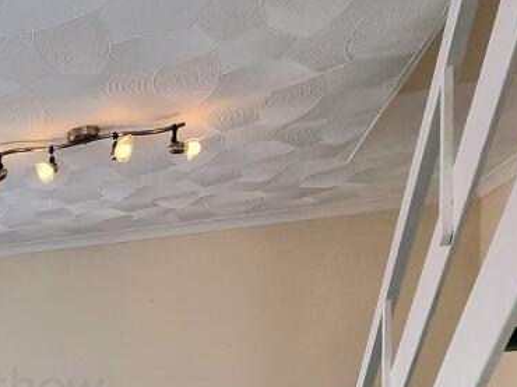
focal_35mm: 36
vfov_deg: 35.4
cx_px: -70
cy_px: 398
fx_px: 537
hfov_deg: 40.1
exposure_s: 1/50
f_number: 2.2
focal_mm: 2.2
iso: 50
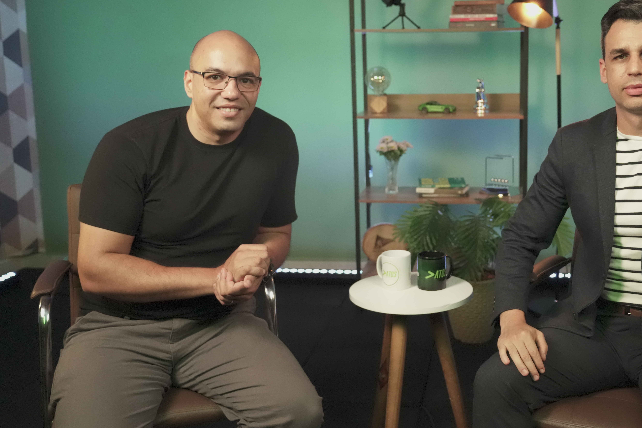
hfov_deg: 46.7
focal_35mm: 41
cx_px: 422
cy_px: 169
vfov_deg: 32.5
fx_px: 731
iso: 8000
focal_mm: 31
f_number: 4
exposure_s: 1/250
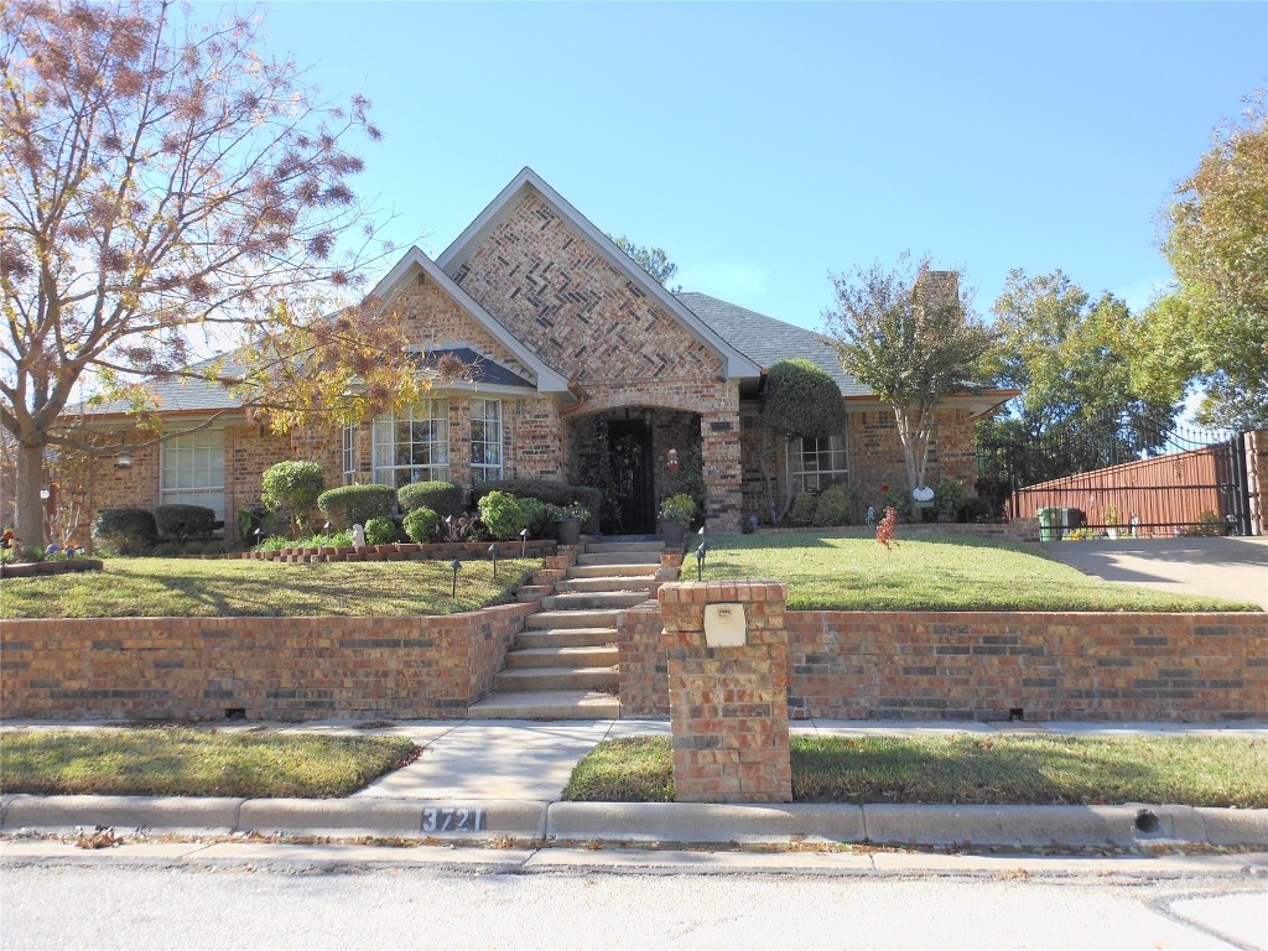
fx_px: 1026
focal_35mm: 28
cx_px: 634
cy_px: 476
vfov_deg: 49.7
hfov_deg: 63.4
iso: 80
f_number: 3.7
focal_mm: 5
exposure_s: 1/250
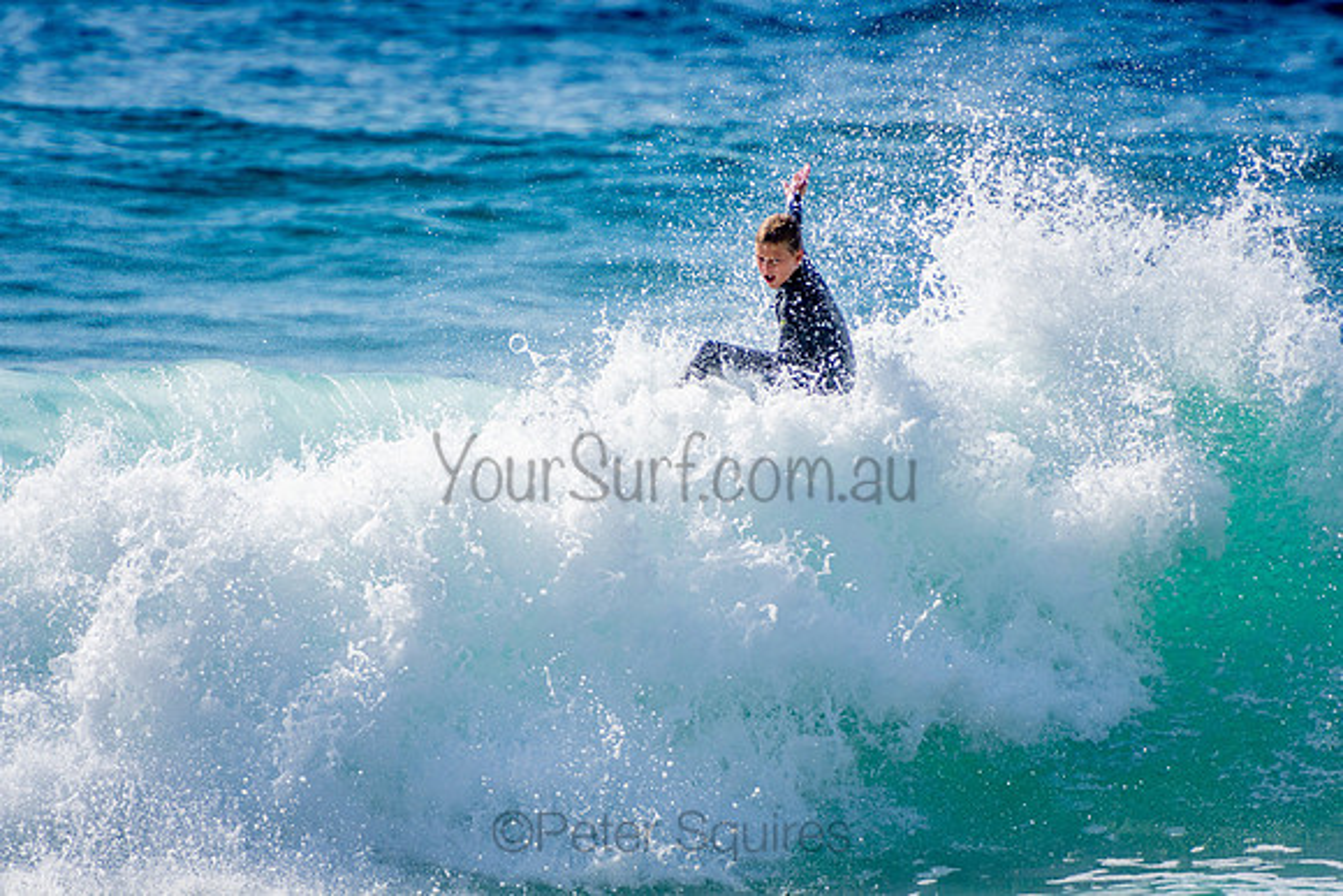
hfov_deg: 3.4
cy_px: 448
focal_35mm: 600
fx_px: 22388
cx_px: 672
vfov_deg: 2.3
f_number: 5.6
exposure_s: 1/2000
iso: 250
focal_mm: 400
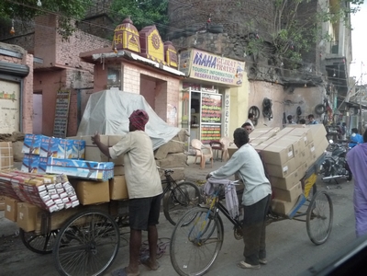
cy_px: 138
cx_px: 184
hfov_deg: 63.4
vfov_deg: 49.7
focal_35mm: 28
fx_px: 297
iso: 400
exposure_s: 1/250
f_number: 3.3
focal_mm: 4.7
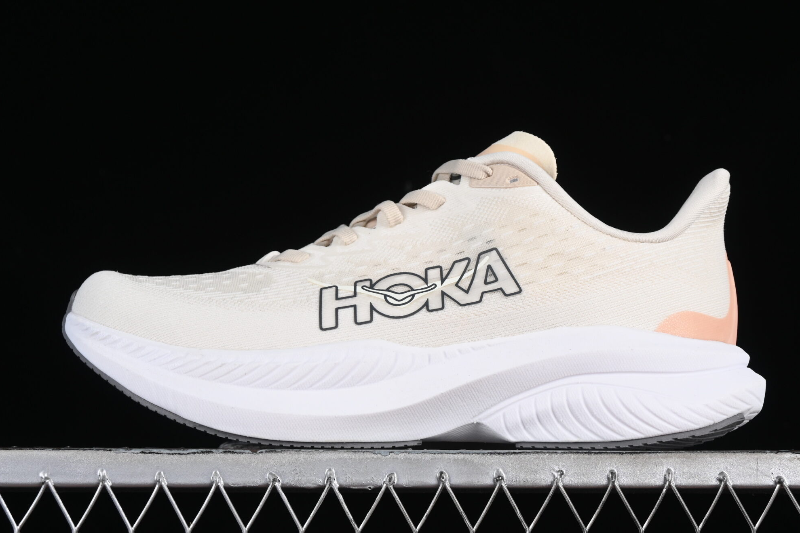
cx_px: 422
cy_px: 235
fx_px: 2156
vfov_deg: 14.1
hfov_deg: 21.0
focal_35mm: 97
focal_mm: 50
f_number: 8
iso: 160
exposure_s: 1/80
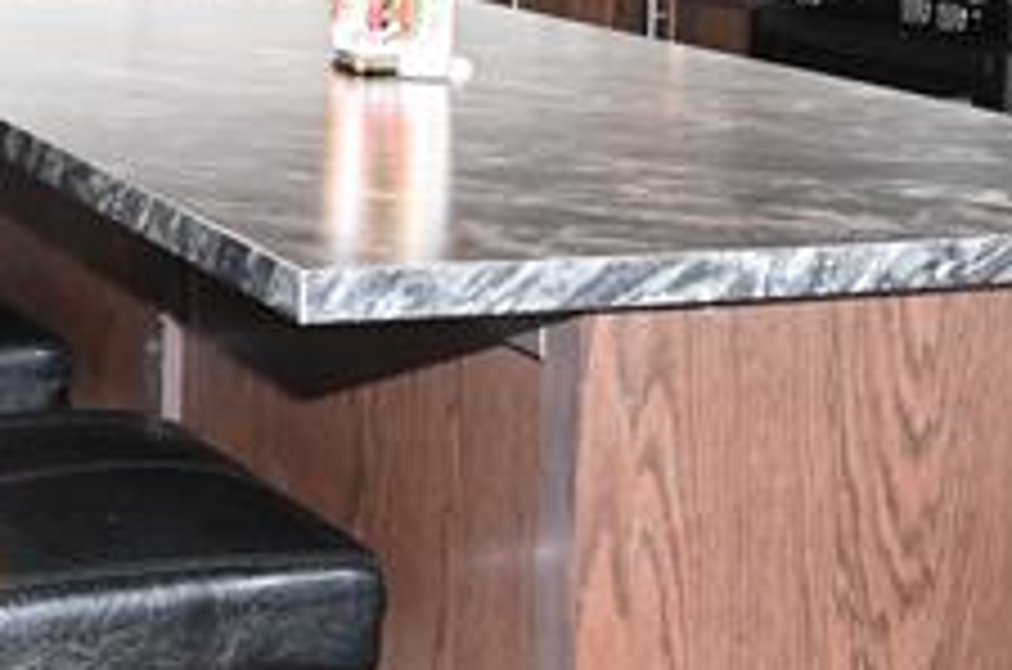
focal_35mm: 91
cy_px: 65
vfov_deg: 14.8
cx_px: 324
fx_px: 2553
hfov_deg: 22.3
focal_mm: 32
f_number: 4
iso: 1100
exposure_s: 1/60
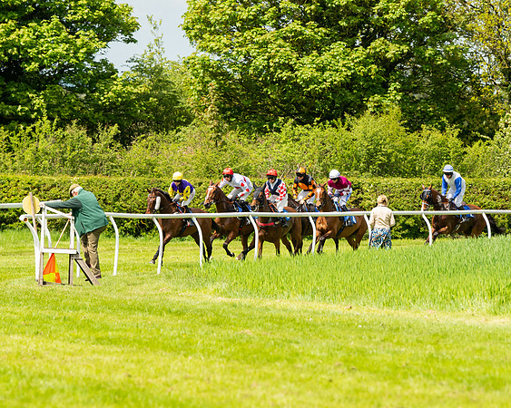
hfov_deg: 6.2
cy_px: 196
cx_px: 207
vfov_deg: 4.9
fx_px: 4732
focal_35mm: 313
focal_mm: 170
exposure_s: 1/3200
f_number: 4
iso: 400
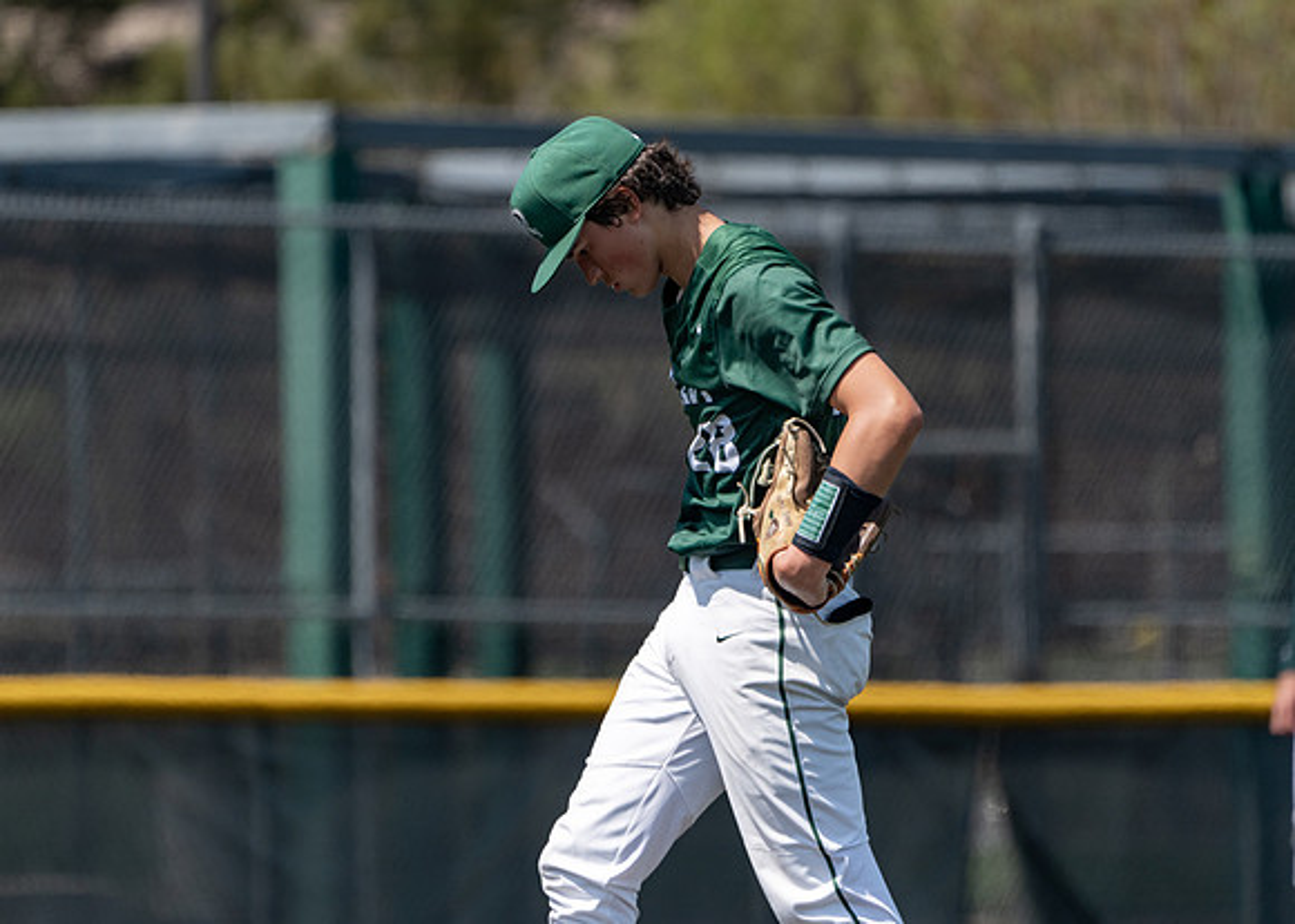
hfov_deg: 3.2
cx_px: 695
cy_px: 431
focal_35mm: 639
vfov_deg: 2.3
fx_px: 23510
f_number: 8
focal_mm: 560
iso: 640
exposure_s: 1/2500
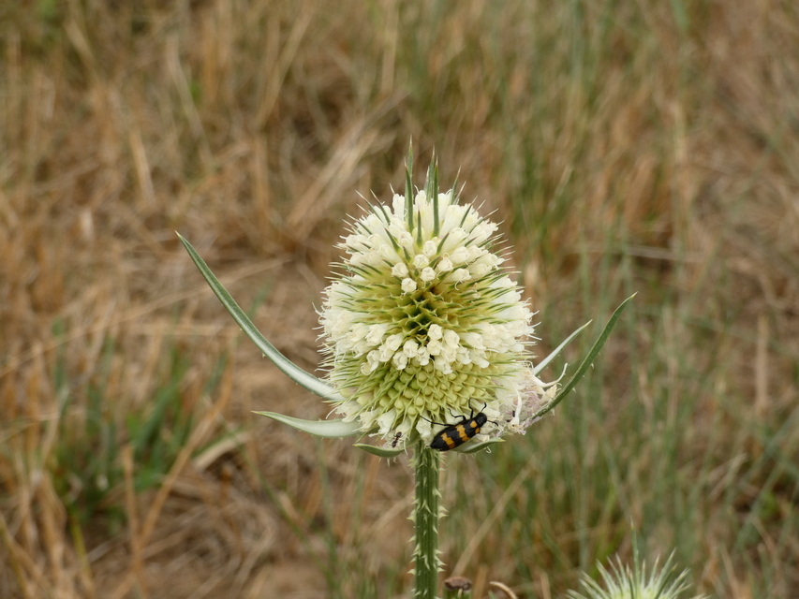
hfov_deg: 15.8
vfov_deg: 11.9
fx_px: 2886
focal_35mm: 125
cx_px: 400
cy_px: 300
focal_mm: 22.4
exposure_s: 1/160
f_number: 5.2
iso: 100
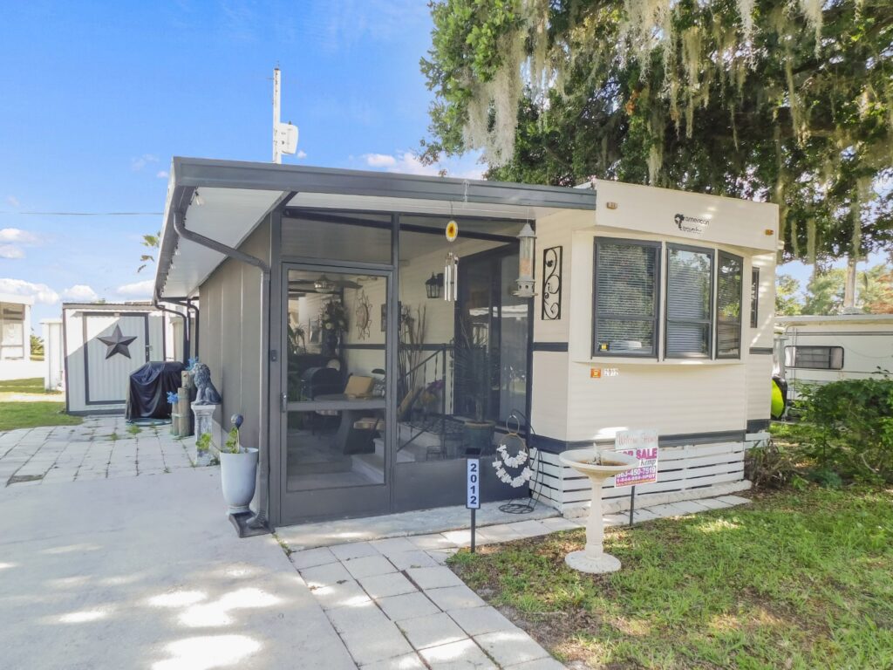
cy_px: 335
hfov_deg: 73.9
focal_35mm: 23
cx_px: 446
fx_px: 593
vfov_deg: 58.9
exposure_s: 1/200
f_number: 3
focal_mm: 4
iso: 125
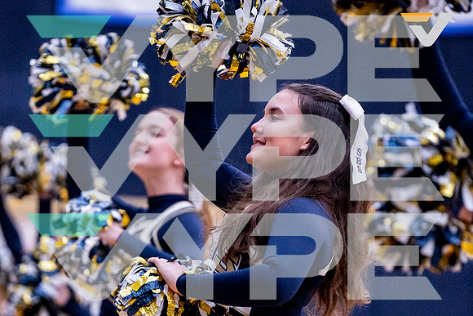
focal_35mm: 360
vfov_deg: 3.8
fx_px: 4727
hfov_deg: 5.7
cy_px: 272
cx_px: 154
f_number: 2.8
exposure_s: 1/1250
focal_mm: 200
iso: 2000
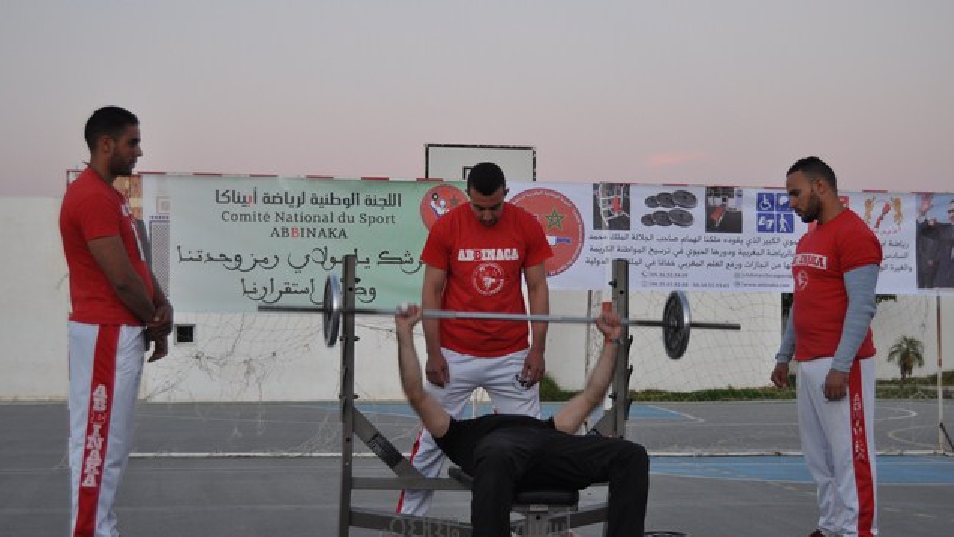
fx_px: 1518
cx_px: 476
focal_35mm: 60
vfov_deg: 20.0
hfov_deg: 34.9
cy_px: 316
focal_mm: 38
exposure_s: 1/60
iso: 500
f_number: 4.8
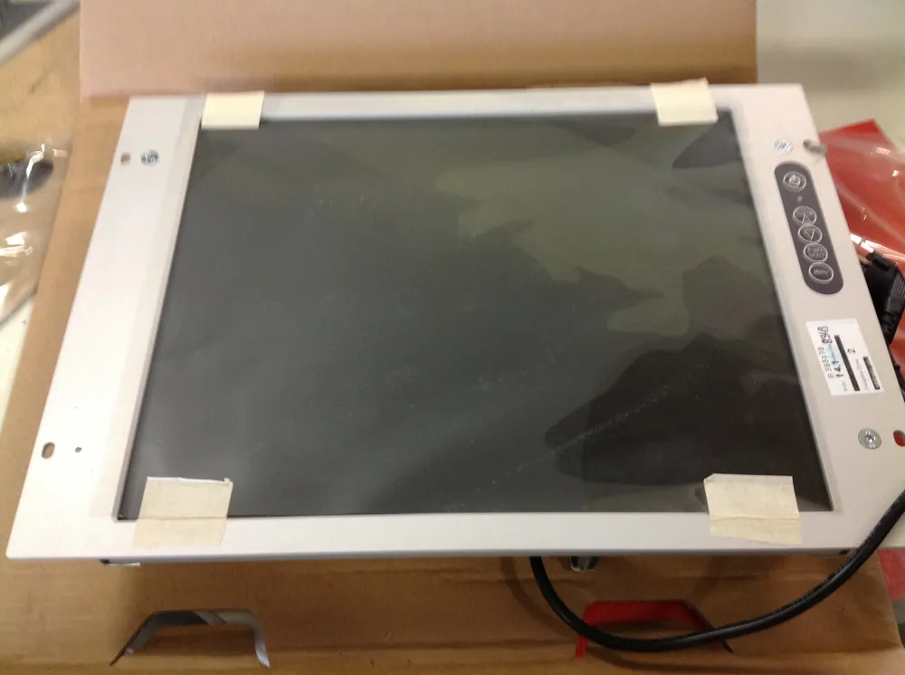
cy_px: 338
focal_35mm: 35
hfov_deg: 52.7
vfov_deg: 40.6
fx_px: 913
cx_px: 452
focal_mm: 4.28
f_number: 2.4
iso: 125
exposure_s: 1/15
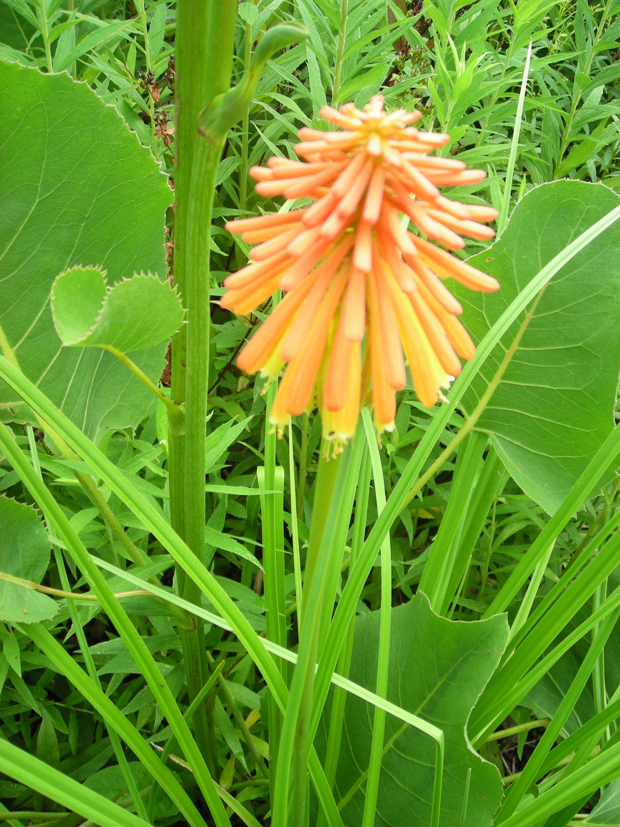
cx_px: 310
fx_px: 907
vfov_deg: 49.0
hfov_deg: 37.7
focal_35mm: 38
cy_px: 414
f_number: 3.2
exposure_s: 1/132
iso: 50
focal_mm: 6.3
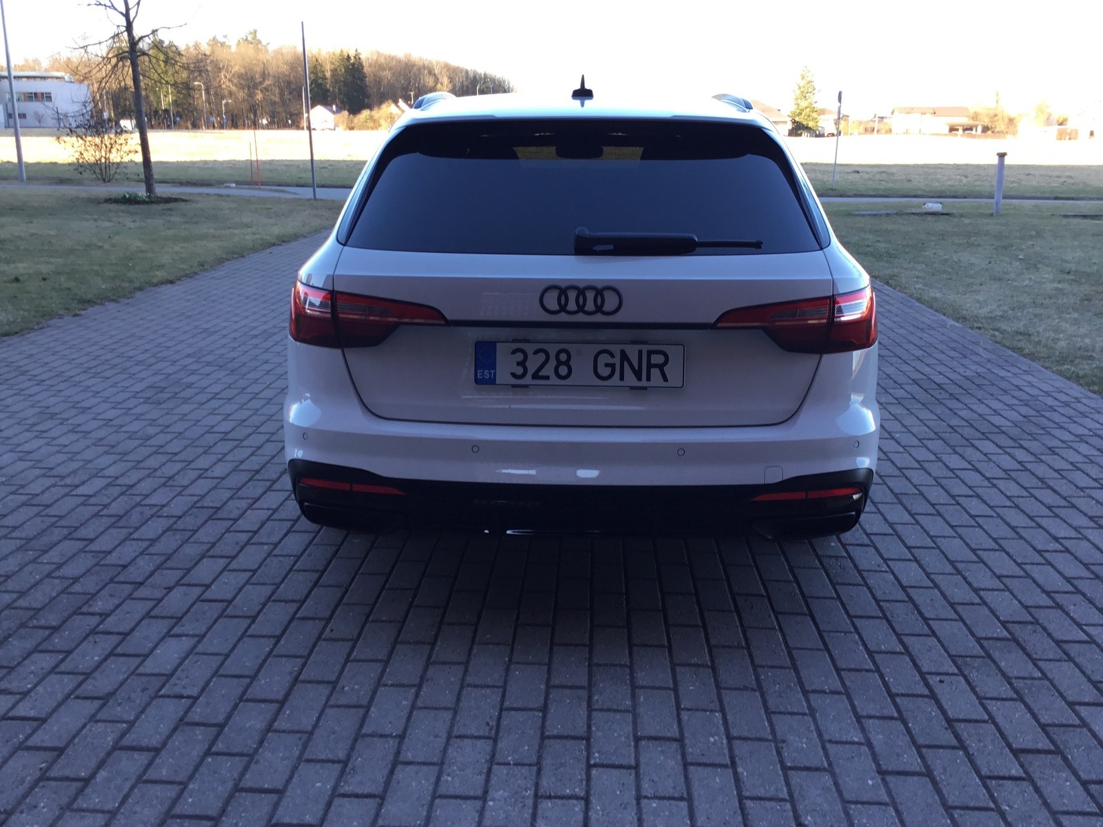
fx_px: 988
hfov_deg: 58.4
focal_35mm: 31
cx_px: 552
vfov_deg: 45.4
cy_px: 414
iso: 25
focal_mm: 3.3
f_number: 2.4
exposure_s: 1/100
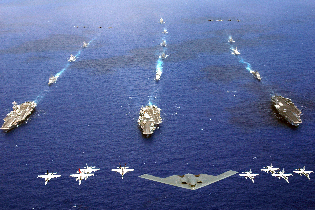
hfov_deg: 37.9
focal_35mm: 52
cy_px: 105
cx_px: 158
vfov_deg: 25.7
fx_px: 459
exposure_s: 1/1250
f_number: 6.3
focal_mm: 35
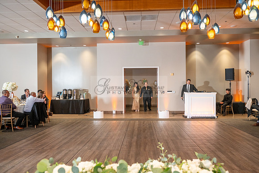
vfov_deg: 48.0
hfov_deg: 67.4
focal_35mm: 27
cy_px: 86
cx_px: 130
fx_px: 194
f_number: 3.5
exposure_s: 1/200
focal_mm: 27
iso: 800
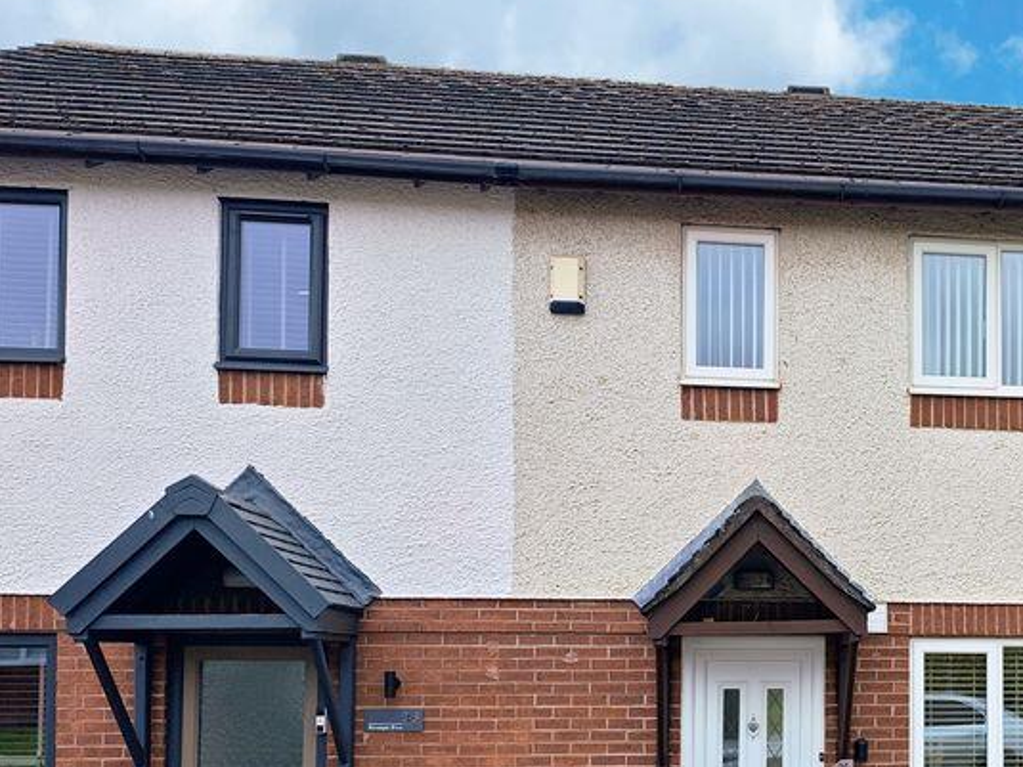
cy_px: 622
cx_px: 914
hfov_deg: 39.9
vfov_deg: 31.9
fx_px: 1300
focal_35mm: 44
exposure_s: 1/860
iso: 50
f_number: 2
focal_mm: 8.72
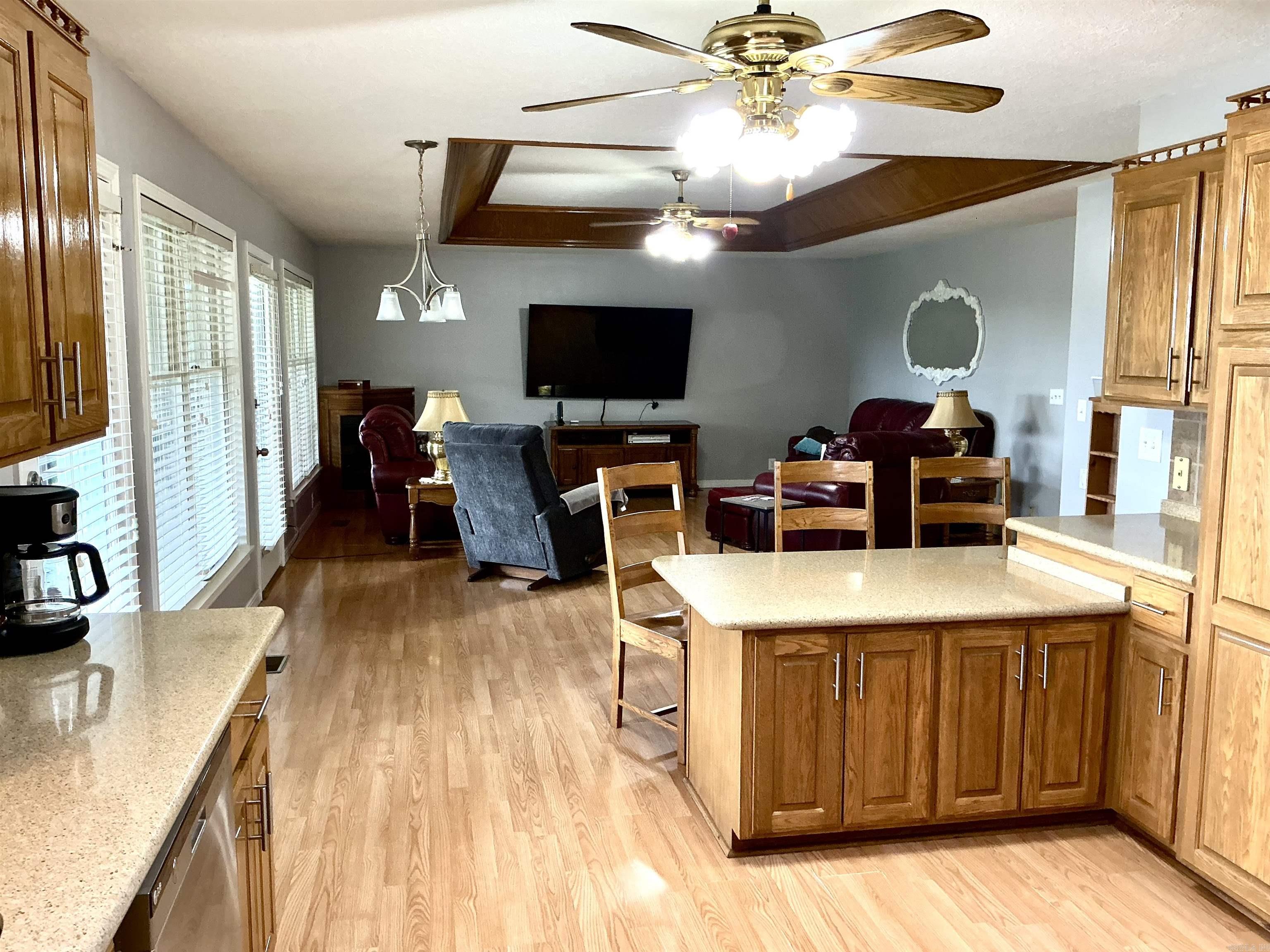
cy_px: 476
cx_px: 635
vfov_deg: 48.2
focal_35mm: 29
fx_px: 1064
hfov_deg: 61.7
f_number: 1.8
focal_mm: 3
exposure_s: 1/50
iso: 125
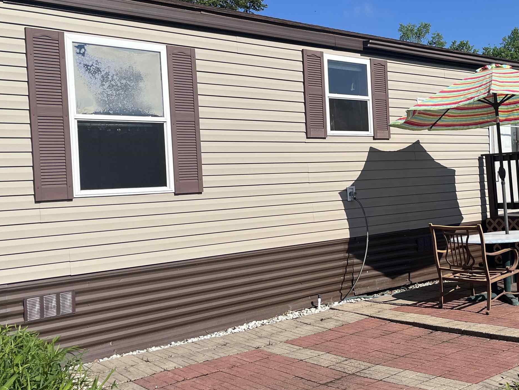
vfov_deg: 33.6
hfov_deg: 43.3
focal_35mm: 43
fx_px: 645
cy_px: 183
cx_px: 342
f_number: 1.6
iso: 50
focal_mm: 5.1
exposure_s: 1/4854
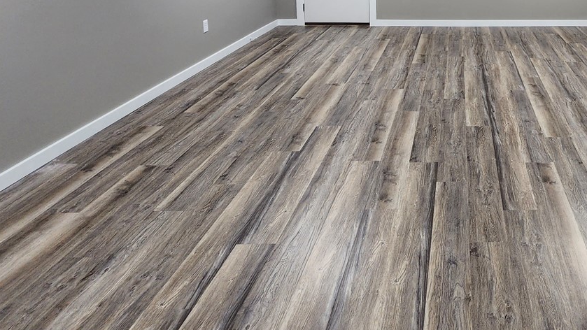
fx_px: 420
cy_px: -40
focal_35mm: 27
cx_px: 477
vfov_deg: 35.9
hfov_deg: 63.3
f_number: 2.2
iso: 160
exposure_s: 1/60
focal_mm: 2.2
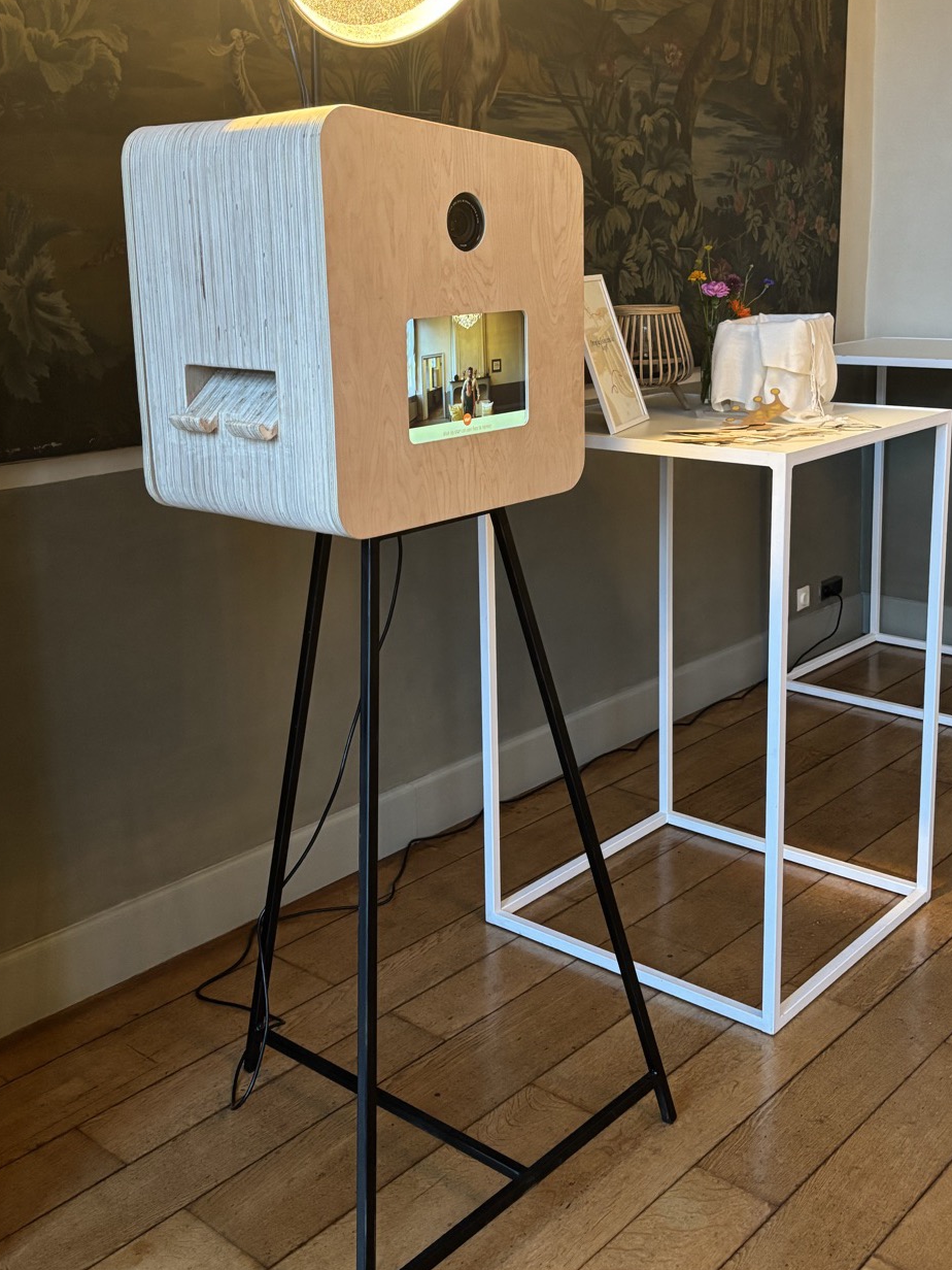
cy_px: 501
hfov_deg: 37.7
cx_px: 482
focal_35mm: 38
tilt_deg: -11.7
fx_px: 1393
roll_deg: +0.3
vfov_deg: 48.6
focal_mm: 5.96
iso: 400
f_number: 1.6
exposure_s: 1/33
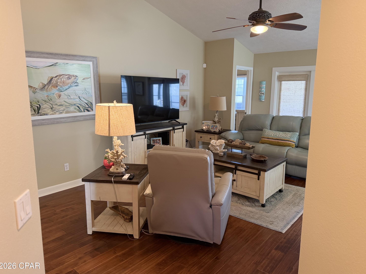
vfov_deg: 54.9
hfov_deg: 69.4
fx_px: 264
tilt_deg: -10.0
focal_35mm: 25
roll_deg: -0.2
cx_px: 182
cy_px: 136
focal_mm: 6.76
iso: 200
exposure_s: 1/60
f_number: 1.78
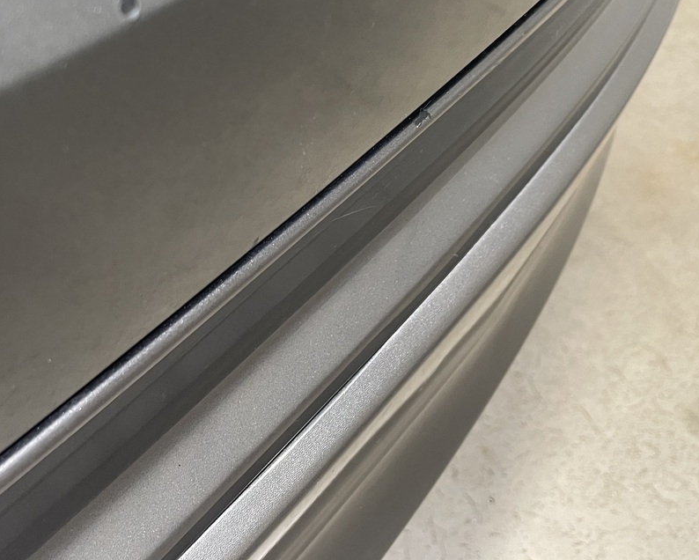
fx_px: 952
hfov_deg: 39.6
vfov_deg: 31.7
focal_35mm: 46
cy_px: 92
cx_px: 210
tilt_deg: -38.1
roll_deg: -3.1
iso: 125
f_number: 1.6
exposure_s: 1/50
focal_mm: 4.2
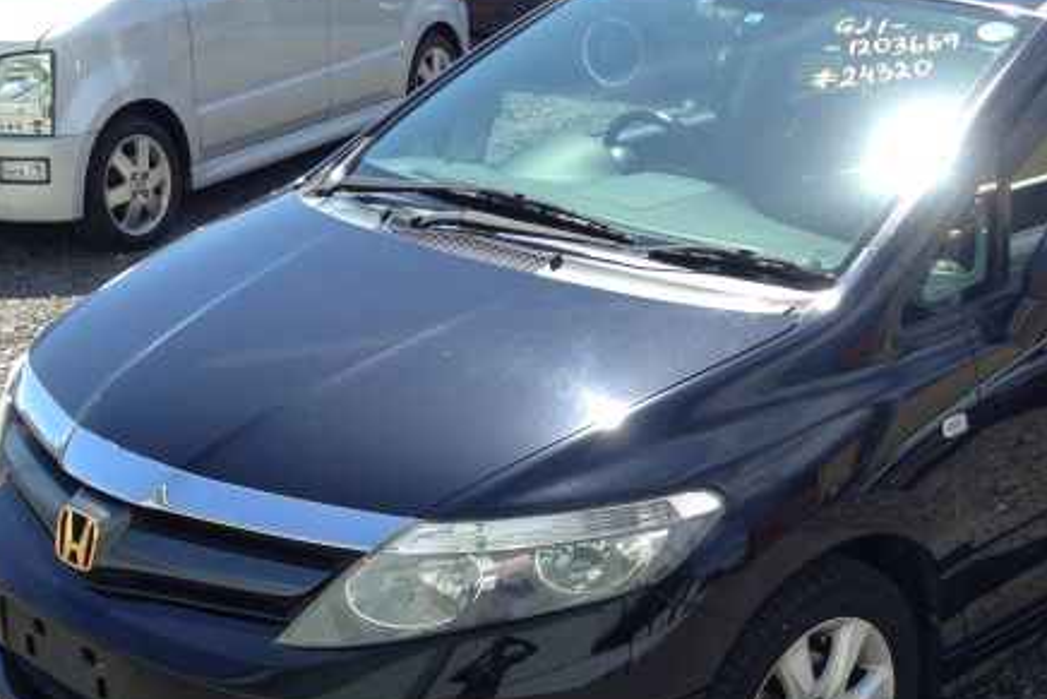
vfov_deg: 21.5
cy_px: 454
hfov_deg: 31.5
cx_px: 744
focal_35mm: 63
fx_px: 1833
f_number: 2.4
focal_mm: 4.12
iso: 50
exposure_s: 1/704
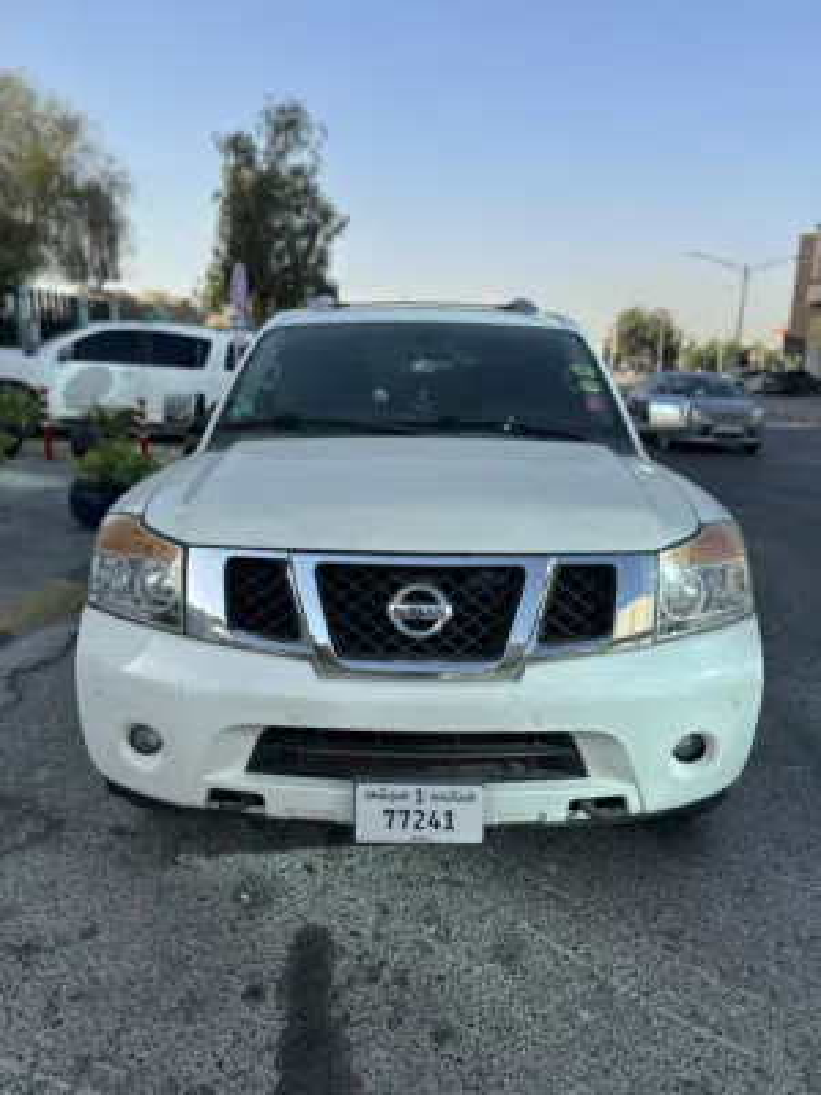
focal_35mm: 24
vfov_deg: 71.6
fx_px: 759
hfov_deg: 56.8
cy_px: 548
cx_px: 410
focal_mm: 6.86
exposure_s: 1/3058
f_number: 1.78
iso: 80
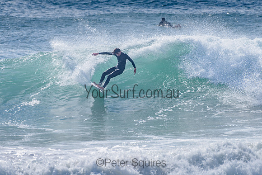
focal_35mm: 612
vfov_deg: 2.2
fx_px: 4456
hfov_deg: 3.4
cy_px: 68
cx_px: 113
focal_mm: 500
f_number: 5.6
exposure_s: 1/2000
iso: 100
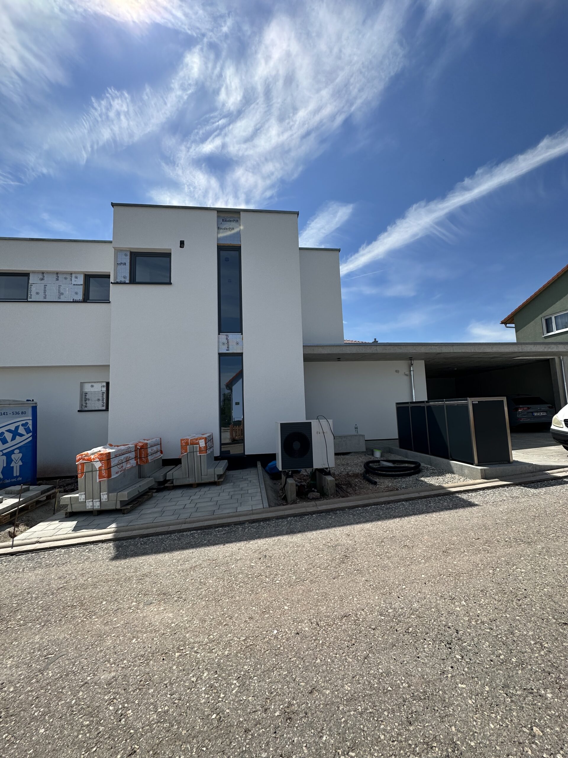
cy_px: 379
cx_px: 284
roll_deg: +2.1
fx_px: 306
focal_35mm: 14
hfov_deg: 85.7
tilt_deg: +5.4
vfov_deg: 102.1
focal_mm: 2.22
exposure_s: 1/2353
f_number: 2.2
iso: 40
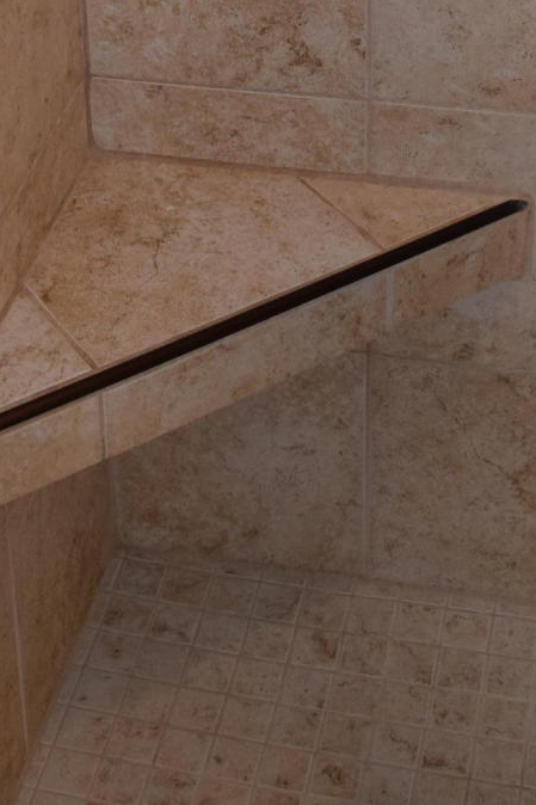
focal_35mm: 89
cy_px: -311
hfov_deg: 15.3
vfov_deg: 20.4
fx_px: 1989
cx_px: 326
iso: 800
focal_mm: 20
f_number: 4
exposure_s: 1/60
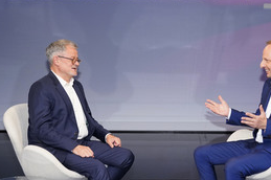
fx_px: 459
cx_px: 182
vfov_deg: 22.2
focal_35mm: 61
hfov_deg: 32.6
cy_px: 112
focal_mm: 35
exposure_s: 1/125
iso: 2000
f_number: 5
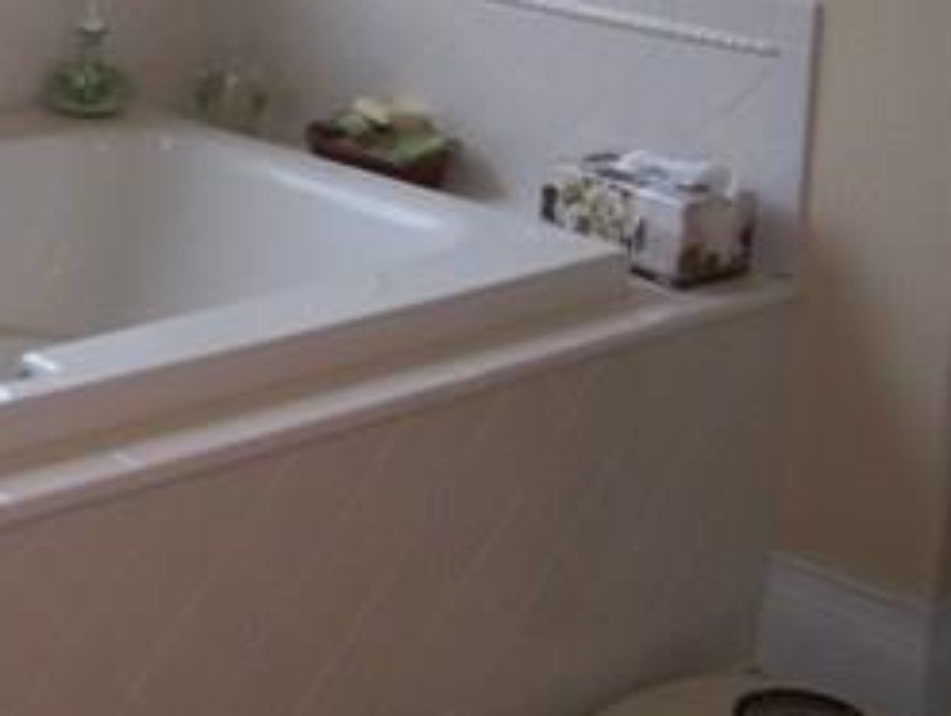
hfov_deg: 20.1
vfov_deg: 15.5
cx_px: -104
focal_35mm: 93
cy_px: -65
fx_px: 2559
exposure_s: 1/60
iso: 80
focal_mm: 6
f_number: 2.7
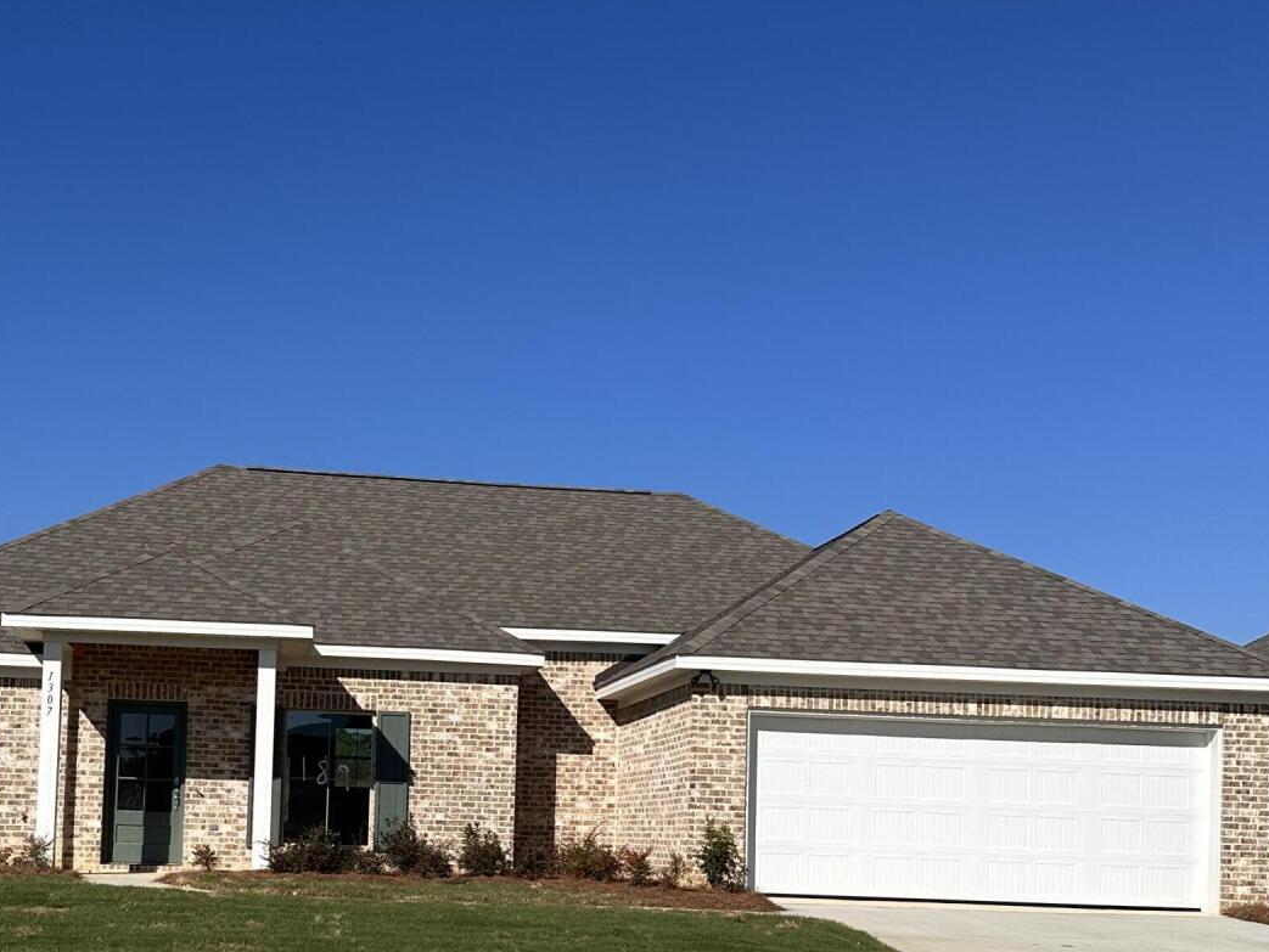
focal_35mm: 46
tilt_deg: +3.2
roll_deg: -2.2
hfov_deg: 40.9
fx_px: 1687
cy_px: 757
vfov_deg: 30.8
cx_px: 456
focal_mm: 6.86
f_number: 1.78
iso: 80
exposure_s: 1/8197
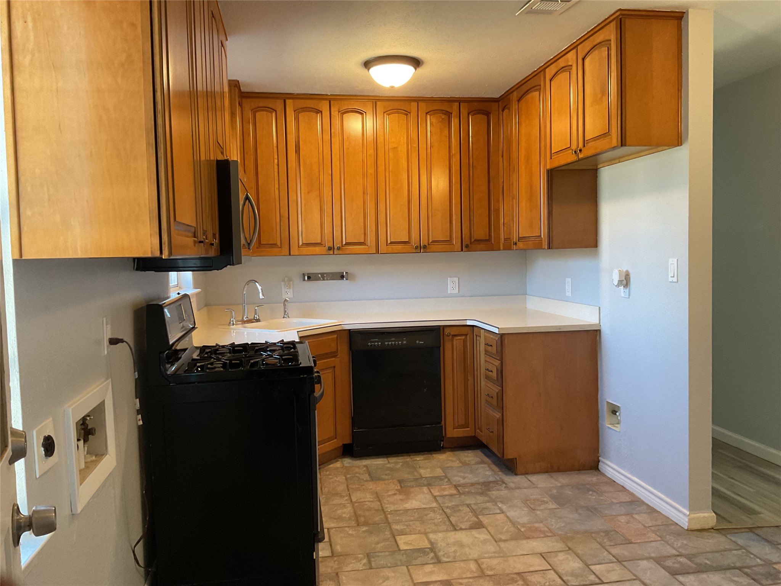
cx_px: 390
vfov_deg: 48.2
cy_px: 293
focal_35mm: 29
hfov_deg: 61.7
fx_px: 654
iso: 125
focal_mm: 3
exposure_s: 1/60
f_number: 1.8
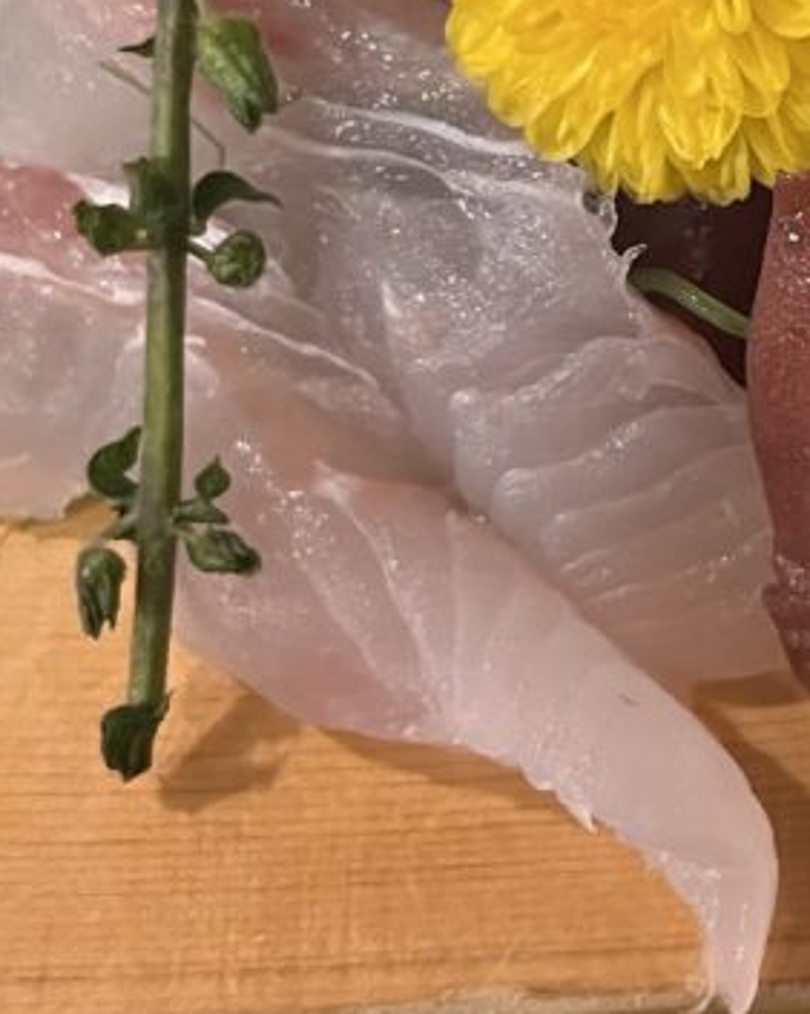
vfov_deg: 20.5
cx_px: 928
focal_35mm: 92
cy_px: 169
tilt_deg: -63.4
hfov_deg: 16.1
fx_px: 2759
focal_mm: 5.1
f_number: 1.6
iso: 400
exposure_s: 1/50
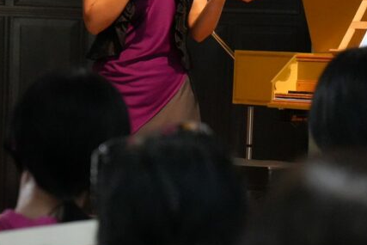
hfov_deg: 9.2
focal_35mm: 223
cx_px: 387
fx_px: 2274
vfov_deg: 6.2
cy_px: 108
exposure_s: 1/160
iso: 5000
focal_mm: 62
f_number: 4
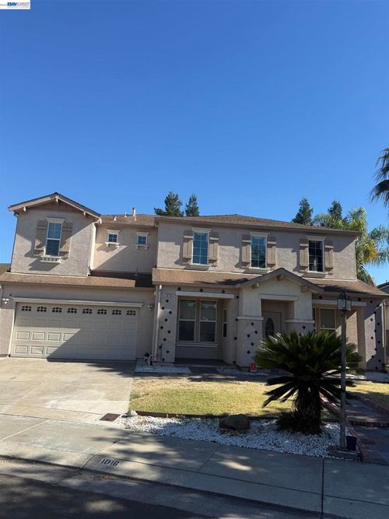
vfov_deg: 71.6
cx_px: 194
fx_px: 360
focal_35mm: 24
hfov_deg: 56.8
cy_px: 260
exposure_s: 1/3425
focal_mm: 6.76
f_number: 1.78
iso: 80
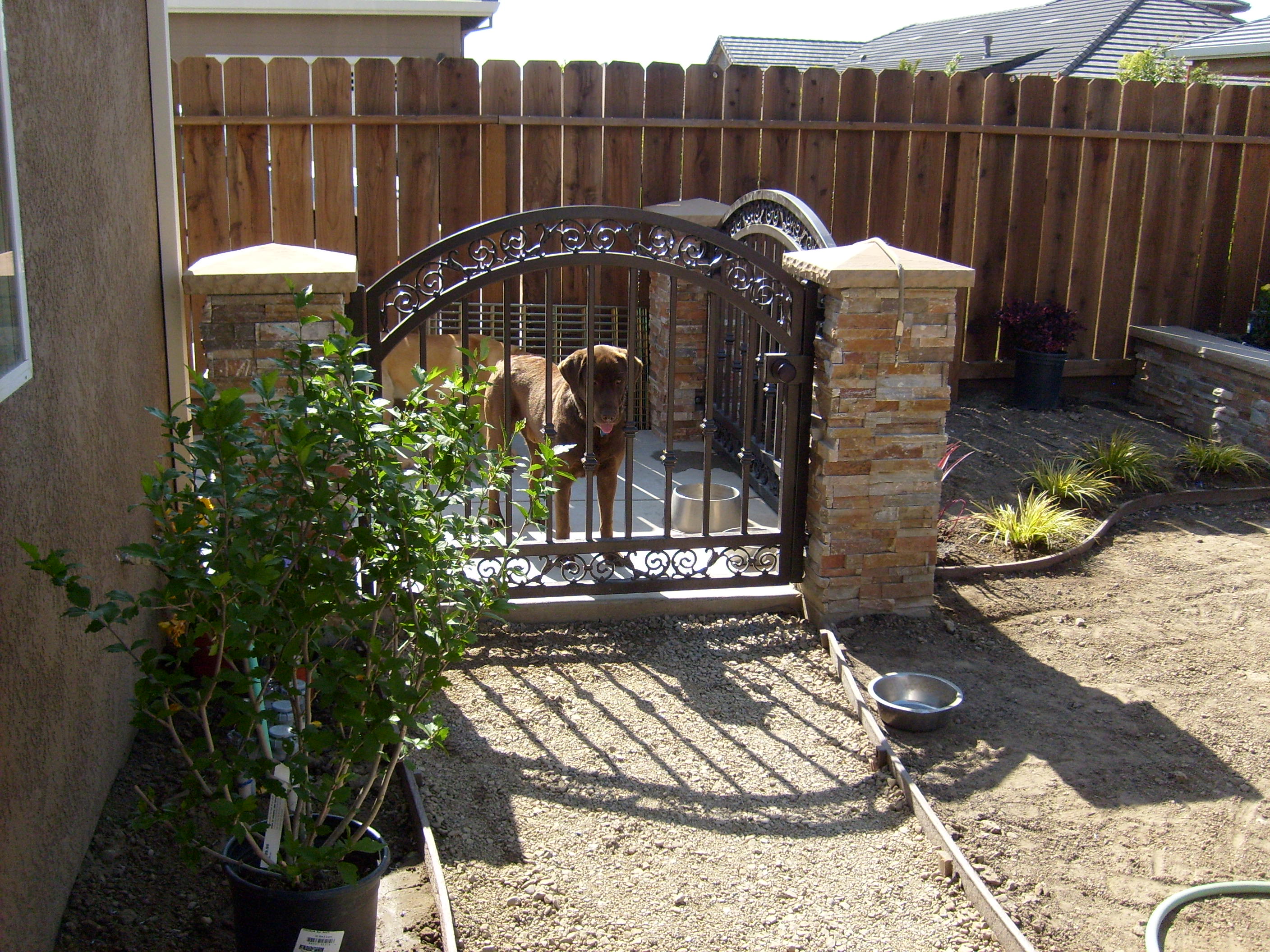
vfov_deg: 40.7
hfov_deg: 52.6
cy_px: 476
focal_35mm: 35
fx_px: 1284
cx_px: 635
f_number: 7.1
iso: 80
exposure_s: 1/125
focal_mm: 5.8
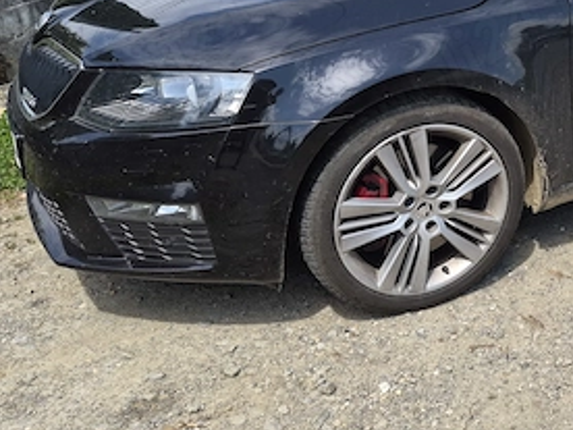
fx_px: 828
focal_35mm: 50
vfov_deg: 28.4
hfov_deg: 33.6
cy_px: 77
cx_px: 621
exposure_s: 1/3560
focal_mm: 5.4
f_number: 1.8
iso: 80
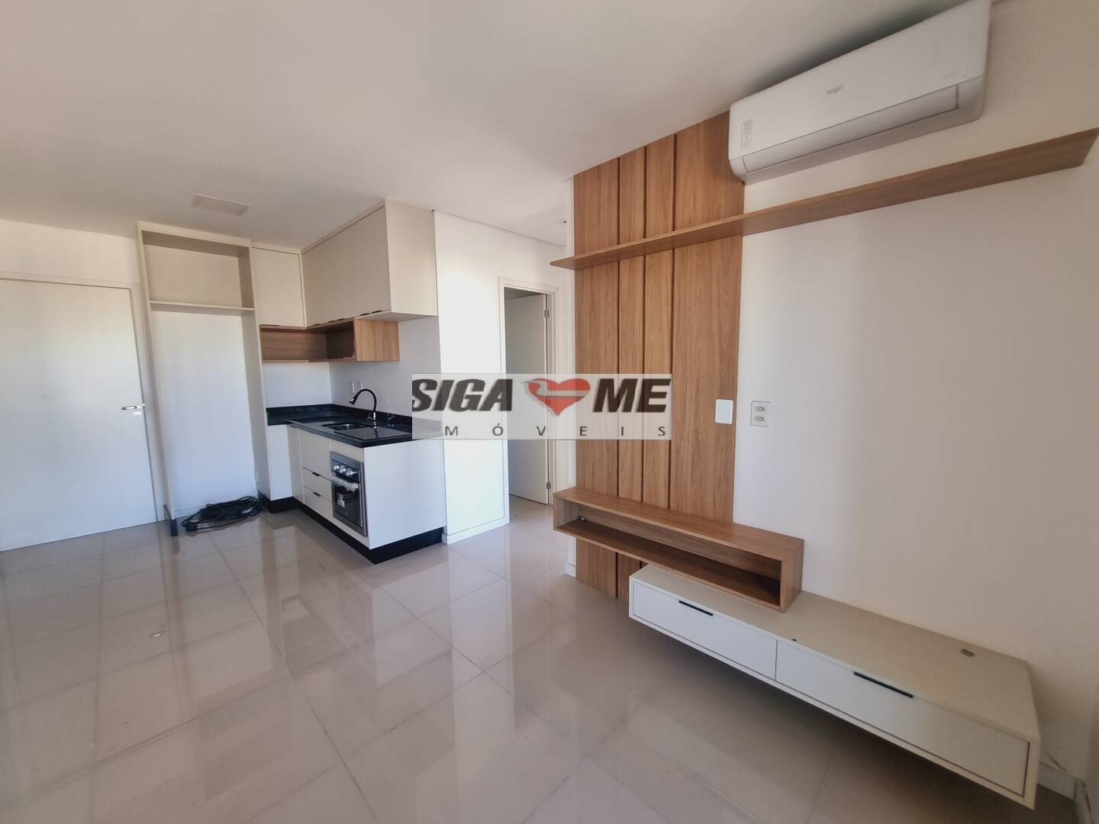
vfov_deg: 89.9
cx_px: 550
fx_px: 413
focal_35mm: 13
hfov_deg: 106.2
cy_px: 412
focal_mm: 1.74
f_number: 2.2
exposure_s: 1/60
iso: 80
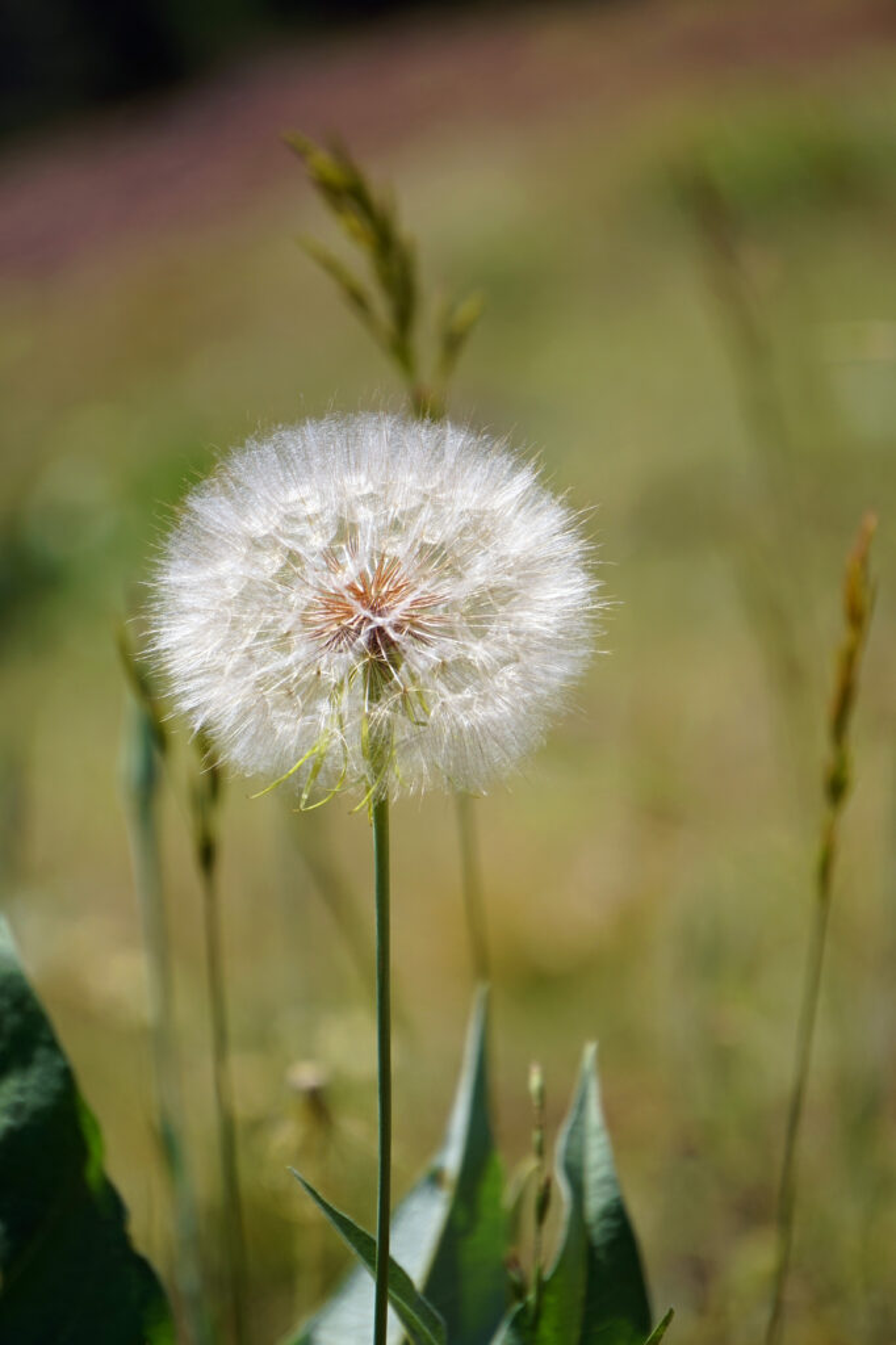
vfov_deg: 6.5
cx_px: 448
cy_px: 672
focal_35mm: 315
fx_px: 11767
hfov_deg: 4.4
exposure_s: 1/400
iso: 100
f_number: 6.3
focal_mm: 210
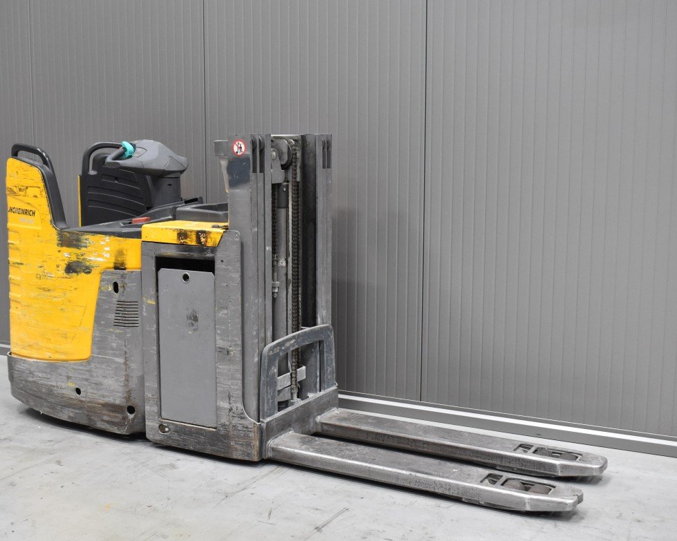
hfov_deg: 39.7
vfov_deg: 32.4
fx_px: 933
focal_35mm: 47
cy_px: 270
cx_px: 272
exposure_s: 1/40
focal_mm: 27
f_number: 5
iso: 1600
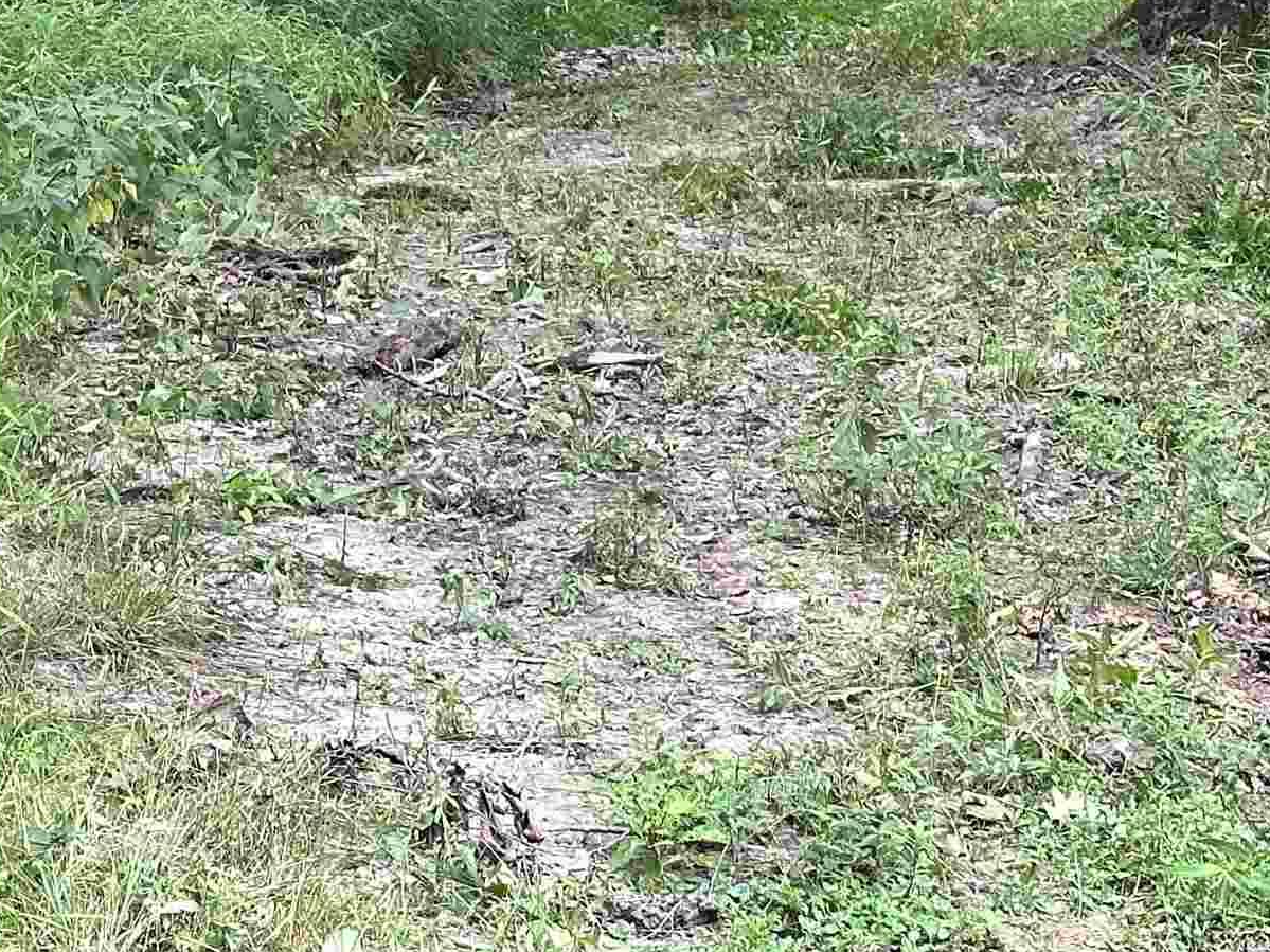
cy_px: -258
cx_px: 239
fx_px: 4512
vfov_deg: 11.7
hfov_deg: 15.9
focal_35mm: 123
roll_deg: -0.8
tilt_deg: -0.2
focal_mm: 6.86
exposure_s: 1/151
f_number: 1.78
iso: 50
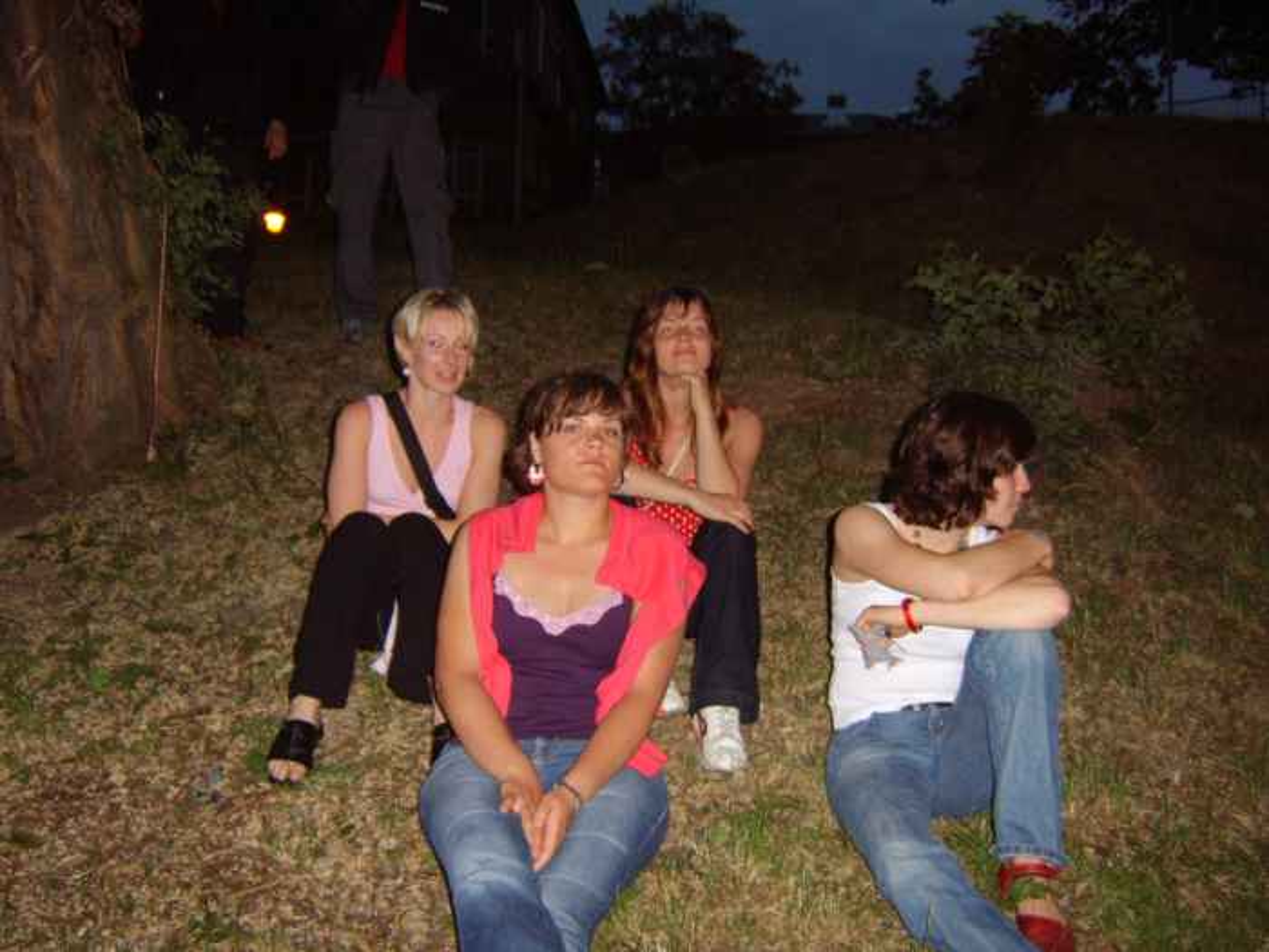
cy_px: 476
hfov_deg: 58.4
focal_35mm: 31
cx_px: 634
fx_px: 1136
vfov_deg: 45.4
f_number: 2.7
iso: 141
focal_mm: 8.13
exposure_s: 1/30
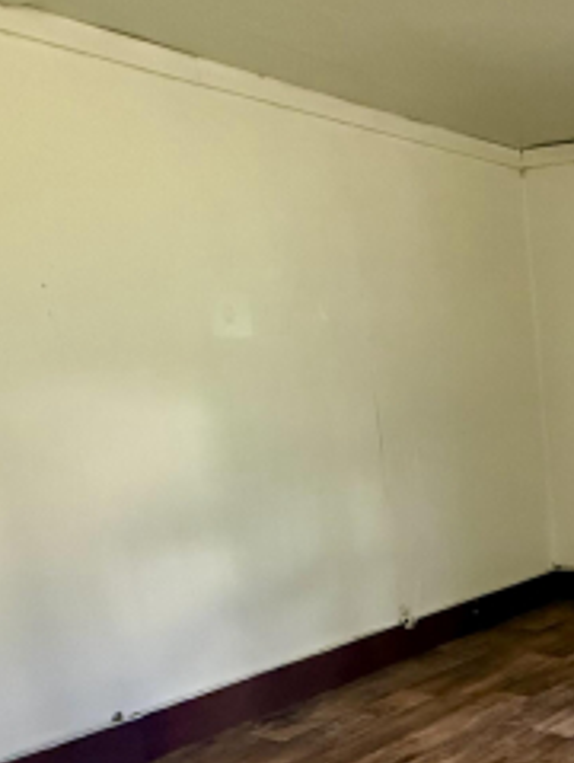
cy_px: 578
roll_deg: +1.4
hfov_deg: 30.0
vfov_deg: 46.0
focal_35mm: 39
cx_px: 732
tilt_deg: -14.0
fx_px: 860
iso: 1250
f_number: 2.2
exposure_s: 1/60
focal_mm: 2.22
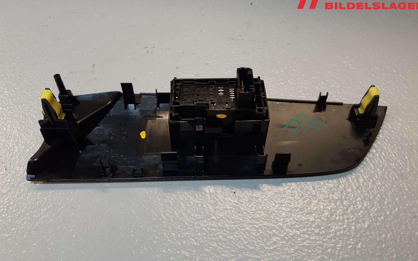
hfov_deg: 66.5
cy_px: 133
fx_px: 319
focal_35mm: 28
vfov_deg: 44.5
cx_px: 212
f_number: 1.7
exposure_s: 1/50
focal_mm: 3.93
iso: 40
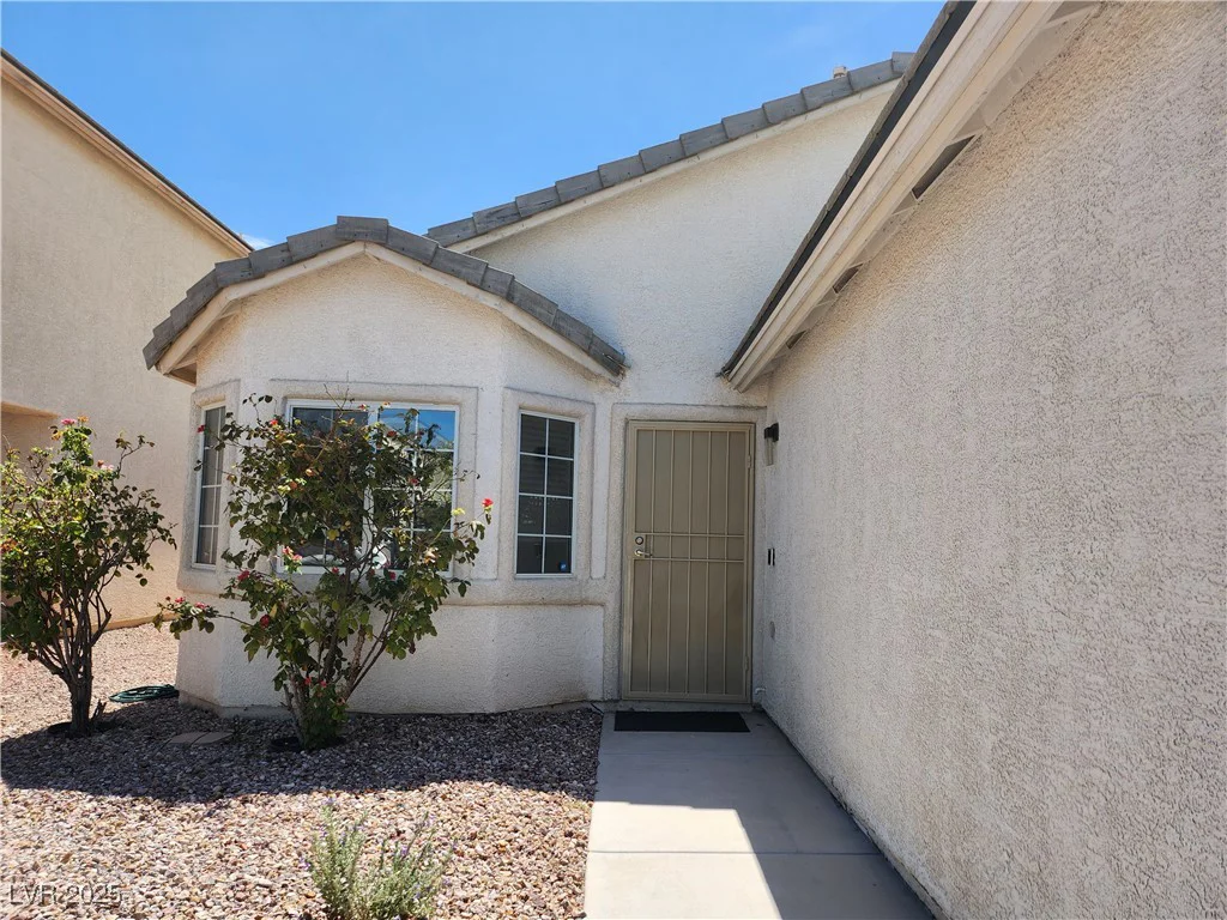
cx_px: 614
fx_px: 851
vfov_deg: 56.8
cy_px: 460
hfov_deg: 71.6
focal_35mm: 24
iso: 50
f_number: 1.8
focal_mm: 5
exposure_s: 1/2643
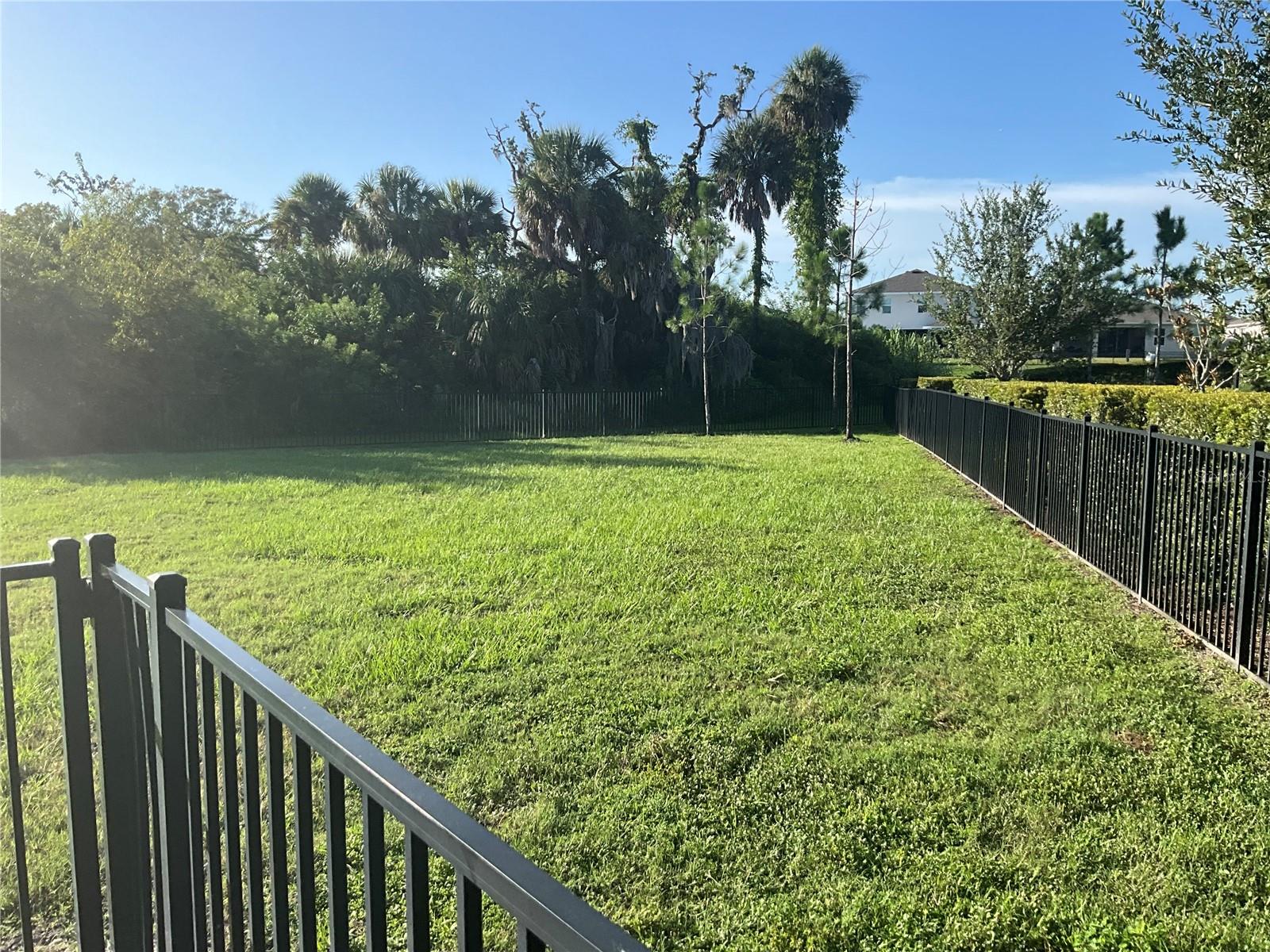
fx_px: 1064
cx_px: 635
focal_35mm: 29
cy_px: 476
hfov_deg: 61.7
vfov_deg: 48.2
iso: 25
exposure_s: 1/1055
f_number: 1.8
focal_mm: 3
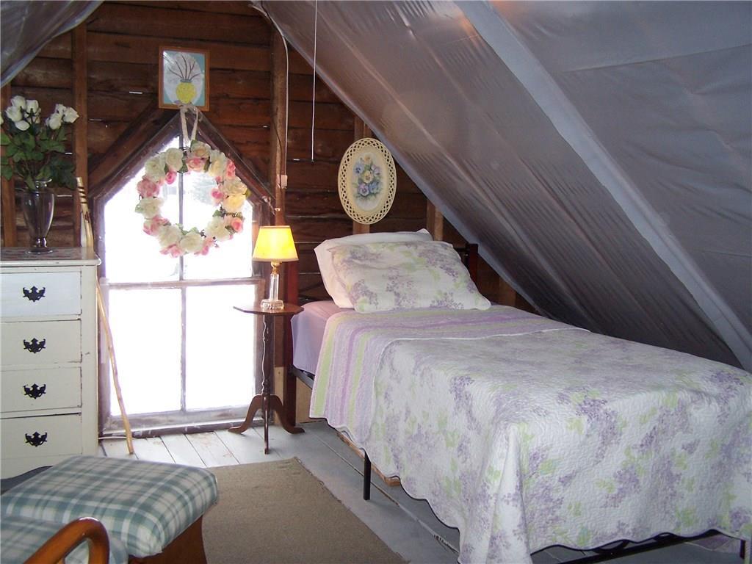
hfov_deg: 49.0
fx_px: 826
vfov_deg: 37.7
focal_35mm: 38
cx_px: 376
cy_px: 282
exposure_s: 1/60
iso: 140
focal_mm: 6.3
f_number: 2.8
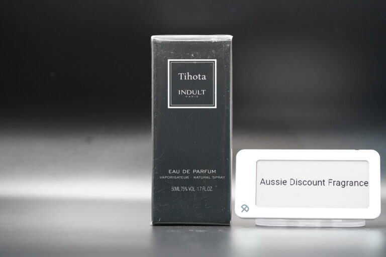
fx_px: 965
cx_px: 193
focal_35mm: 90
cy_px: 128
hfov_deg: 22.6
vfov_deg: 15.2
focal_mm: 90
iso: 3200
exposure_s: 1/100
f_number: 4
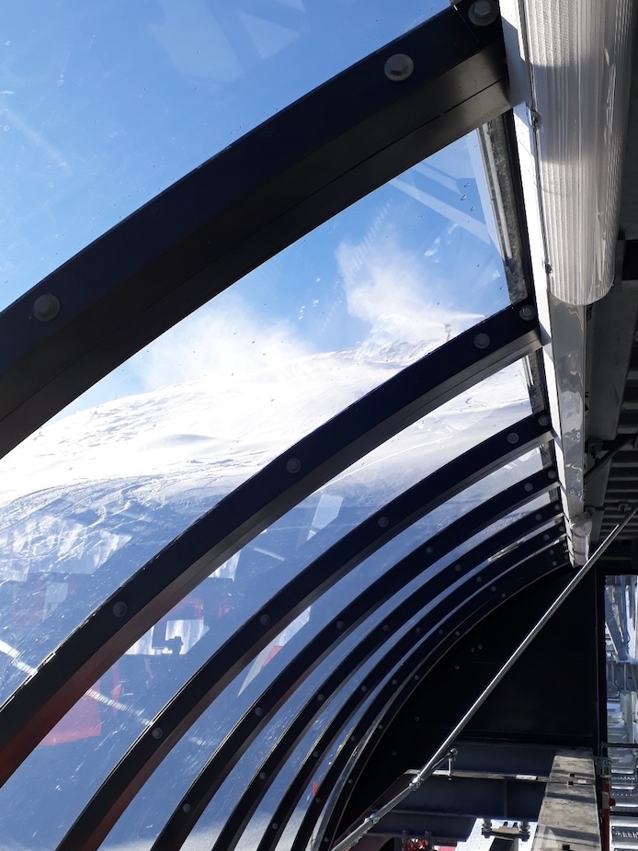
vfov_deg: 52.4
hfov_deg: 40.5
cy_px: 491
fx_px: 860
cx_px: 389
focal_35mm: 35
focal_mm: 3.6
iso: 40
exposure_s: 1/583
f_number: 1.9
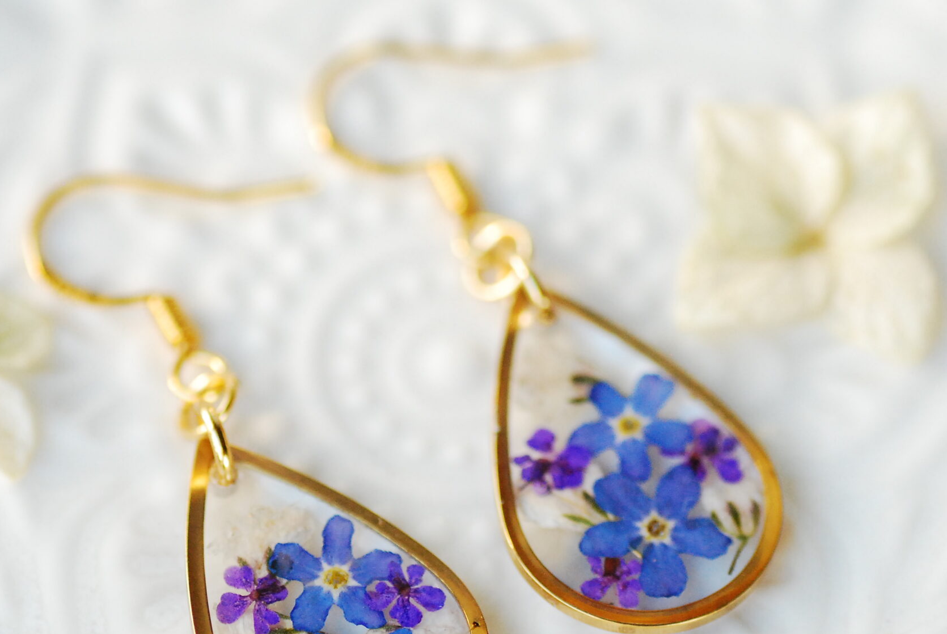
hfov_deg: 9.9
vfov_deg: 6.7
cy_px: 377
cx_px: 340
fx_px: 5452
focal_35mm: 207
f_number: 6.3
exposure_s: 1/250
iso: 1000
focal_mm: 90
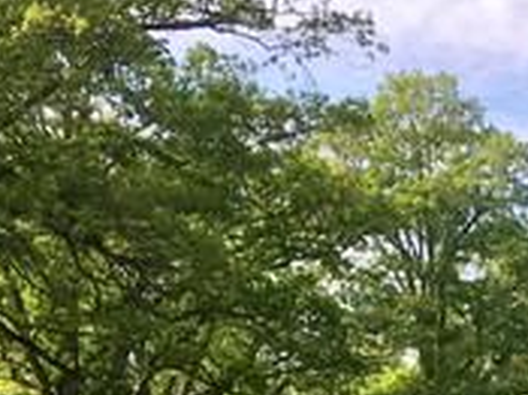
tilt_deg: -9.0
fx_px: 2424
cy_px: 911
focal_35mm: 159
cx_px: 851
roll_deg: +1.5
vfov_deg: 8.6
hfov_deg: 11.8
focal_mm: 4.15
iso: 25
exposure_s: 1/509
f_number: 2.2
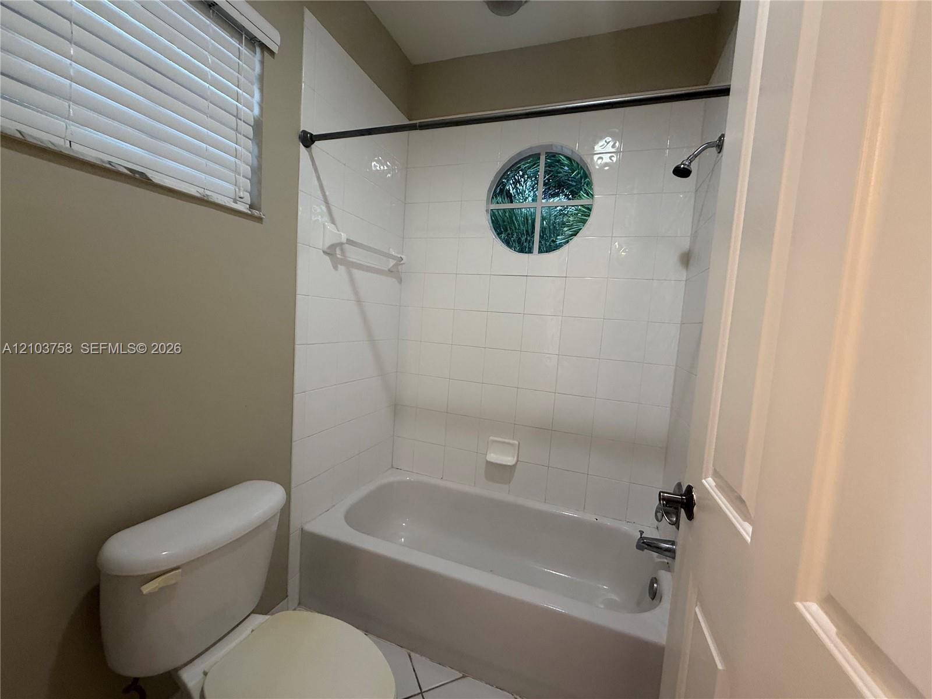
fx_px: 377
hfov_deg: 102.1
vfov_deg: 85.7
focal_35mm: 14
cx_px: 466
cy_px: 350
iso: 250
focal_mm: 2.22
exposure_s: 1/60
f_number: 2.2
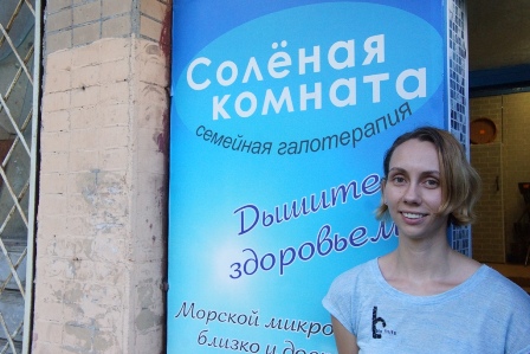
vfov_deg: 40.0
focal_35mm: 33
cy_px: 177
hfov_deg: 57.2
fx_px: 486
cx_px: 265
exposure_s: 1/200
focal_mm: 22
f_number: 7.1
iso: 2000
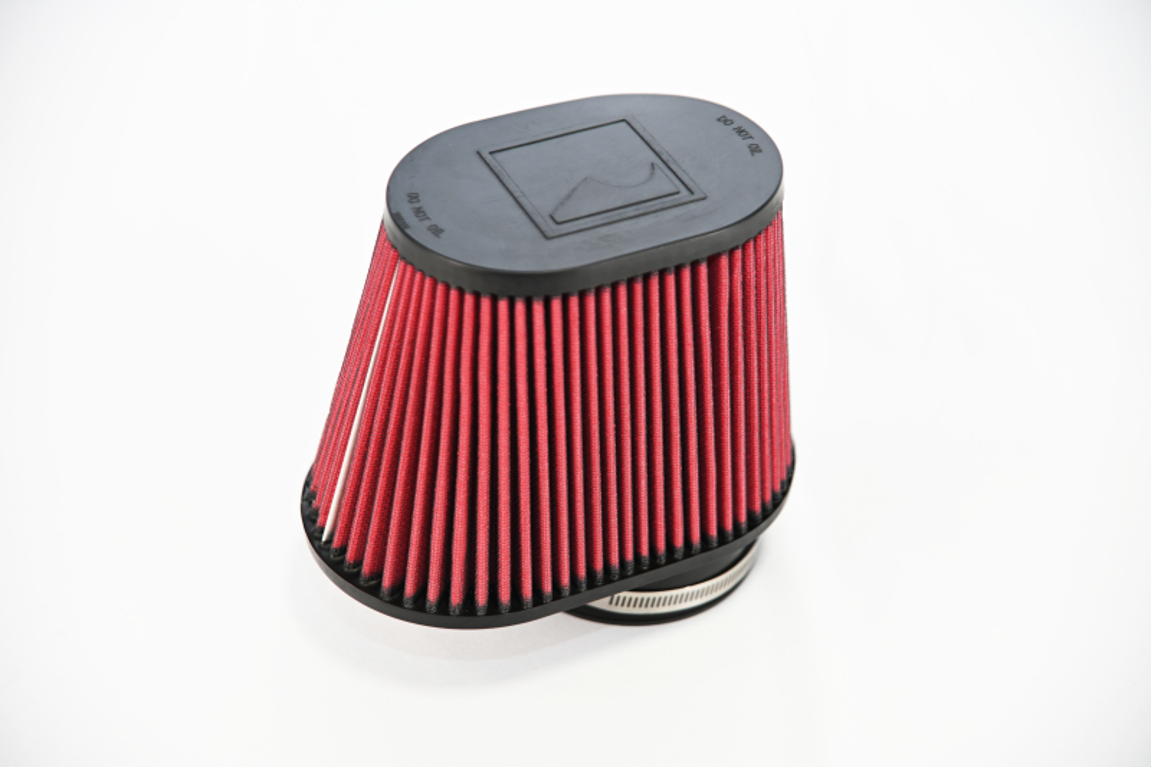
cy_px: 384
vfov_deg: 19.4
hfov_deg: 28.8
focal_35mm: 70
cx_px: 576
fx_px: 2237
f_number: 2.8
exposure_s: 1/160
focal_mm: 70
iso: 400
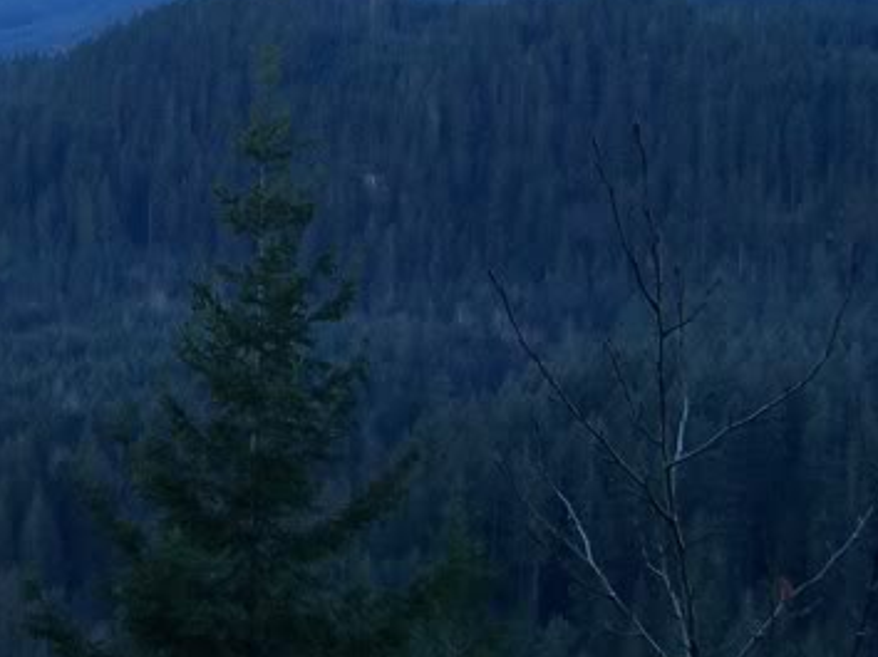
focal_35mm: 110
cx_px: -265
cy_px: 5
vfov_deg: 13.3
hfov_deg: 16.9
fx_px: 2788
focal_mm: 6.3
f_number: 2.8
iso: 80
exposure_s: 1/90
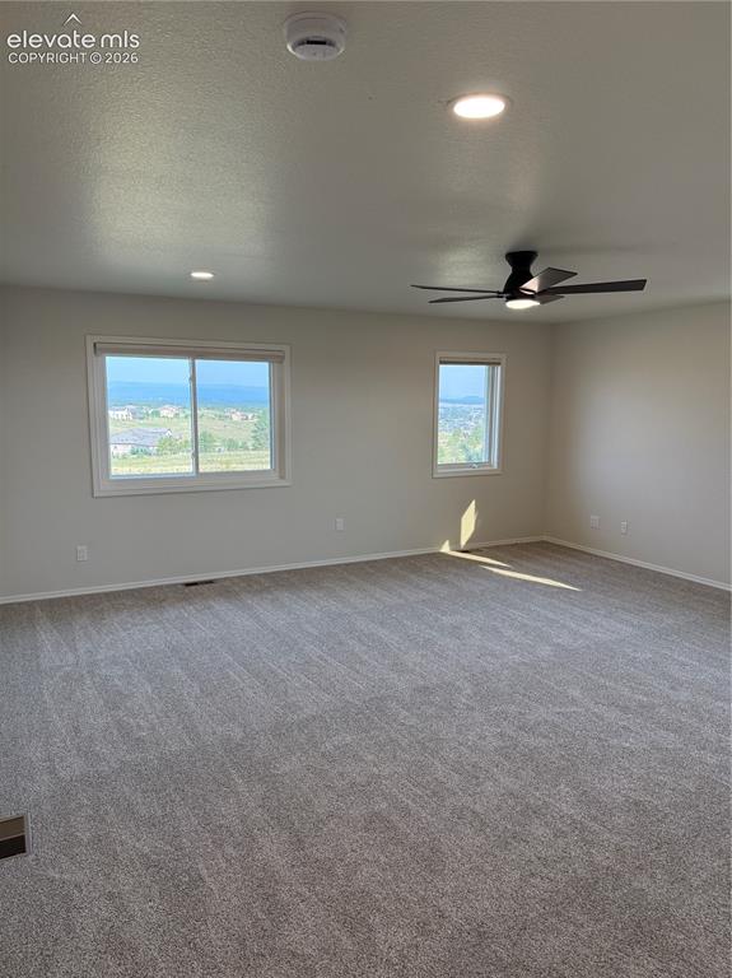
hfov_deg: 56.8
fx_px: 677
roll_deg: -0.2
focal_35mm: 24
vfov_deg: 71.6
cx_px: 366
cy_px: 489
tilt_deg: -5.3
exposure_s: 1/232
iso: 160
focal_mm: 6.76
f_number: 1.78
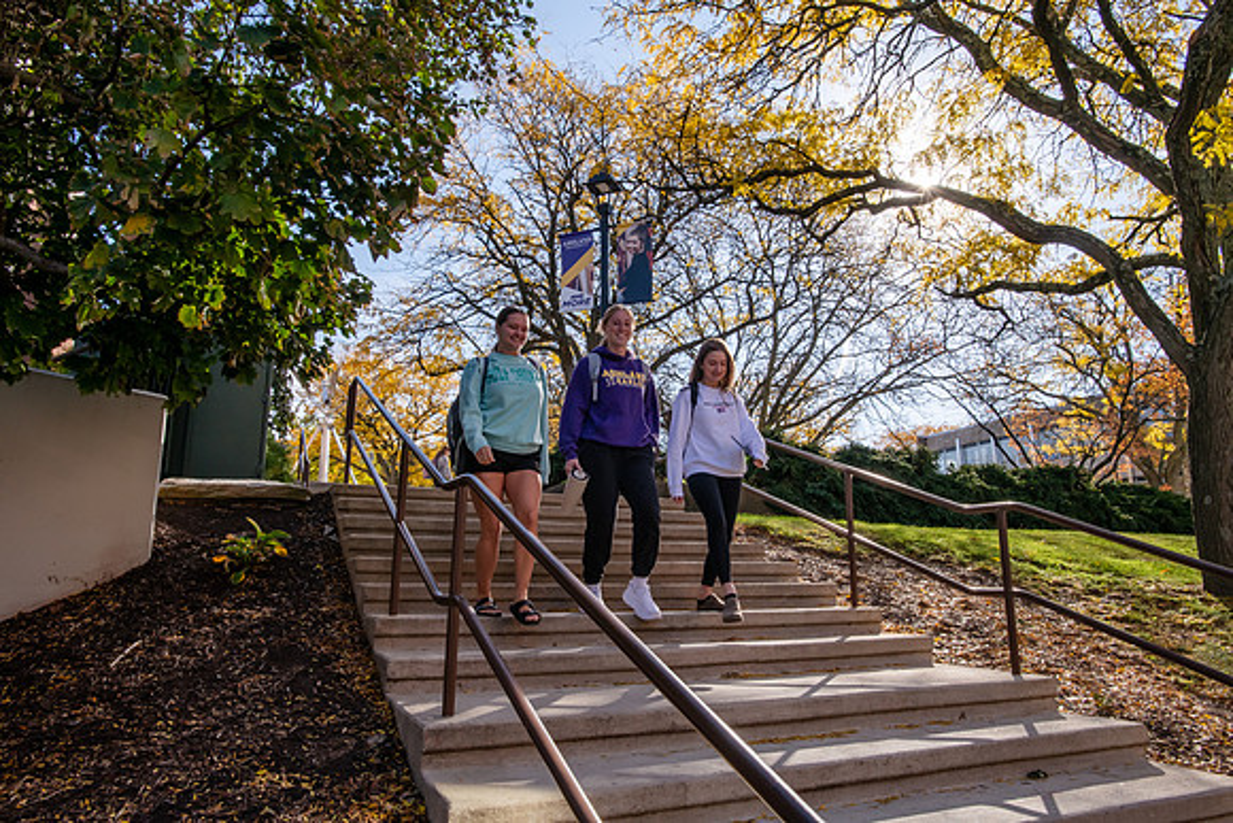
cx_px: 616
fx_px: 822
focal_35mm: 24
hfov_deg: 73.7
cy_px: 412
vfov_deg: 53.2
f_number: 20
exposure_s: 1/125
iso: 320
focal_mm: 24
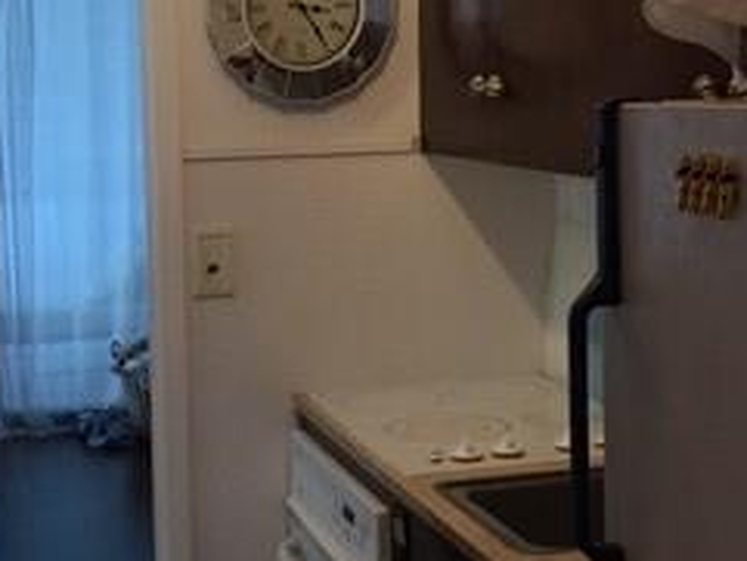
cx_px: 356
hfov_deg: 25.3
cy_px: 245
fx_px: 1662
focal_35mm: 77
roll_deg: +1.2
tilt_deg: -4.7
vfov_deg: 19.1
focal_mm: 4.15
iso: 80
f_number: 2.2
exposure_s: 1/15
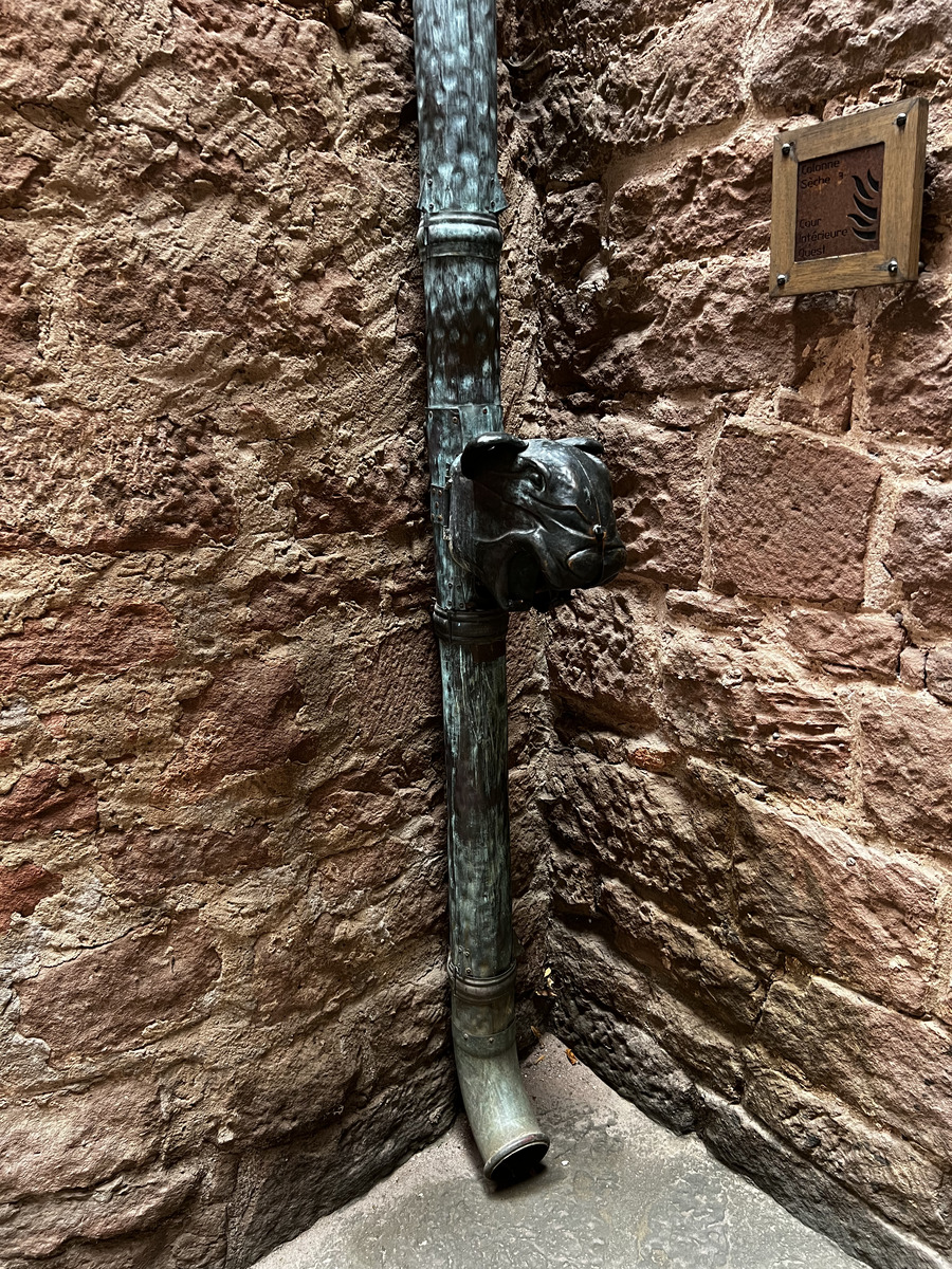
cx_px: 476
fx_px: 953
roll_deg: +2.3
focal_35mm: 26
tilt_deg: -15.0
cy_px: 634
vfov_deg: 67.3
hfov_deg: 53.1
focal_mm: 5.7
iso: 250
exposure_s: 1/60
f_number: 1.5
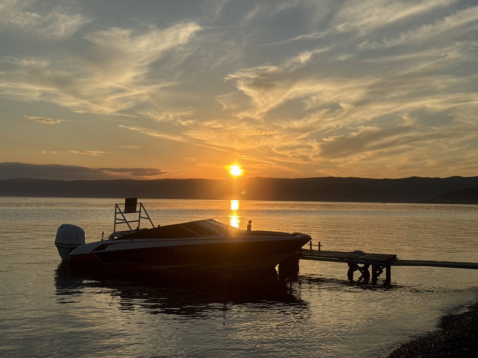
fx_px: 663
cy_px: 179
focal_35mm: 48
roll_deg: -0.7
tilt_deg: +1.3
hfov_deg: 39.7
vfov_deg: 30.3
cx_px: 239
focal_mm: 6.76
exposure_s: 1/5848
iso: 64
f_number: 1.78
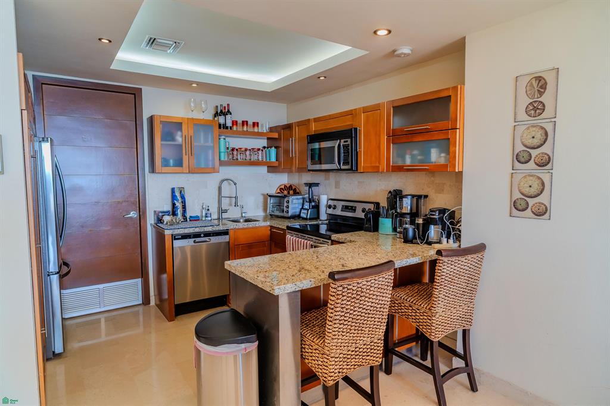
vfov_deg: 61.9
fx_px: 339
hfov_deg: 84.0
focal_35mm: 20
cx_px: 305
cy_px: 203
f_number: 4
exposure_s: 1/90
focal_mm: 20
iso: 640
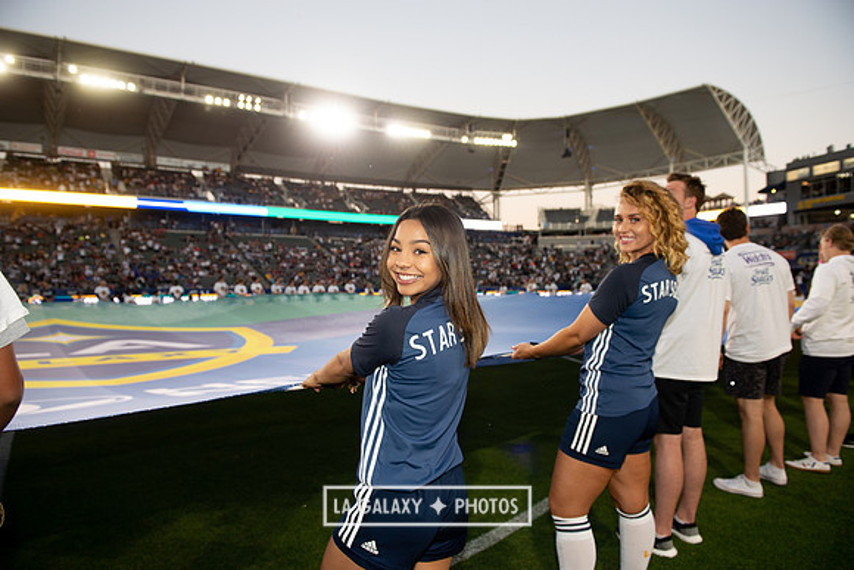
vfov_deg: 53.2
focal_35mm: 24
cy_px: 285
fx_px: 569
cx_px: 427
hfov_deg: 73.7
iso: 400
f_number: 4
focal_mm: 24
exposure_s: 1/200
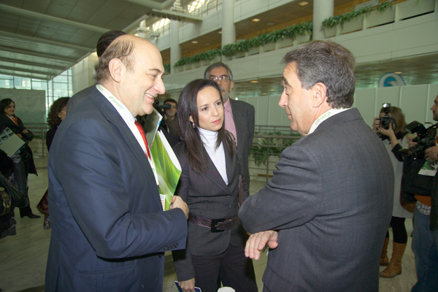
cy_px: 146
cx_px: 219
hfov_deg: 63.7
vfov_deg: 45.0
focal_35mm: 29
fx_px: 353
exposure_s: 1/60
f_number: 5.6
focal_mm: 29
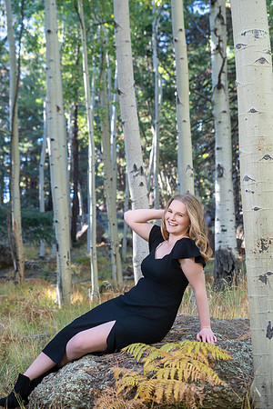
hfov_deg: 19.5
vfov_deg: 28.8
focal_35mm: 70
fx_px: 796
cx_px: 136
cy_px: 204
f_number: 5.6
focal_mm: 70
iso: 640
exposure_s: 1/160
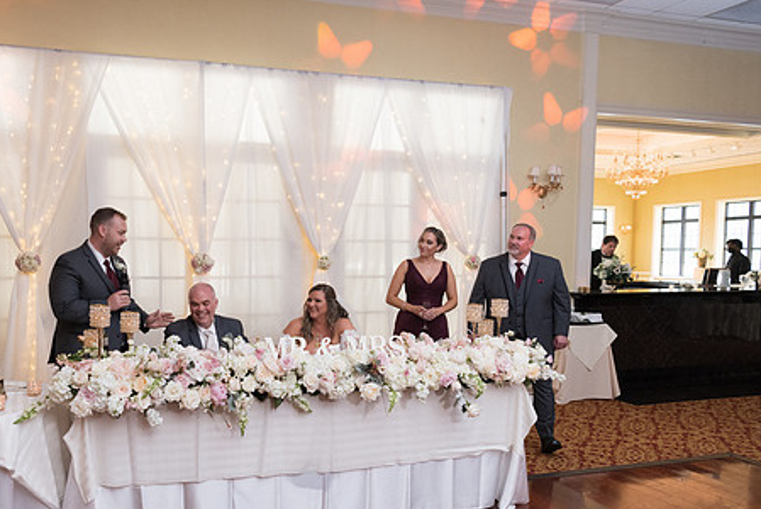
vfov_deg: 42.2
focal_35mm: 31
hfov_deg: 59.4
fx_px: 656
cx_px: 280
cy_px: 305
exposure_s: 1/125
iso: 1400
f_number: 5
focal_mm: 24
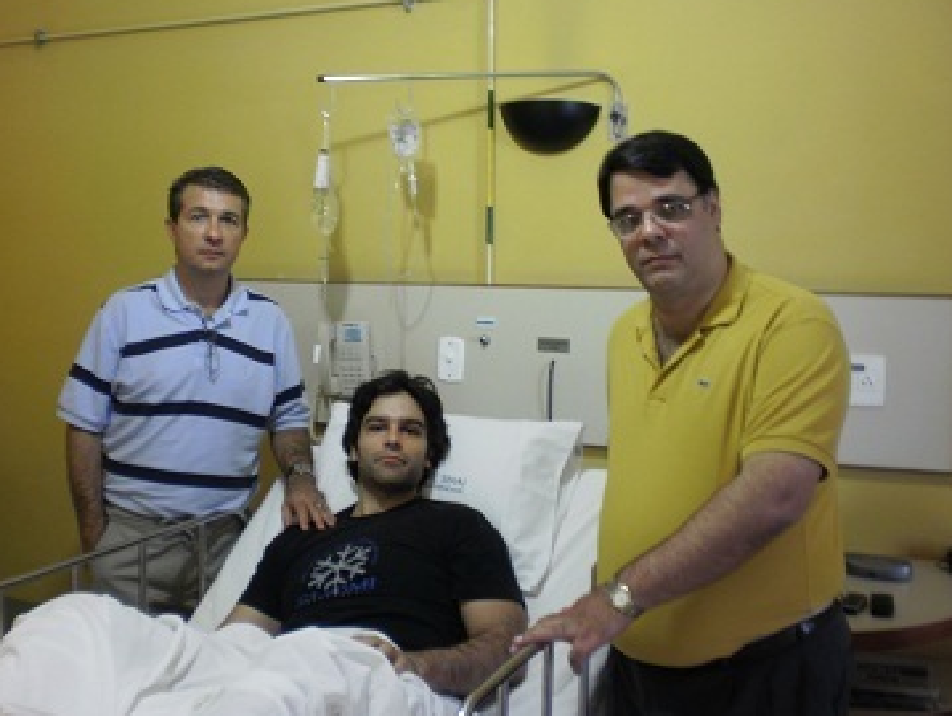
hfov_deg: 44.7
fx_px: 1156
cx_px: 431
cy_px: 355
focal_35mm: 42
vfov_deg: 34.4
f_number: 3.1
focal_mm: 6.3
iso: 125
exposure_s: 1/2
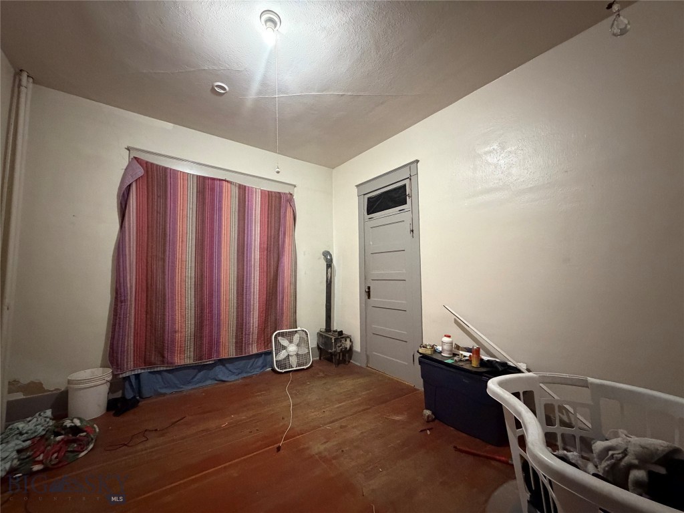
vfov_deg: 85.7
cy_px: 256
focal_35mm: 14
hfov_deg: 102.1
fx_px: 277
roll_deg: +0.2
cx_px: 342
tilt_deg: +5.0
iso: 1000
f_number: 2.2
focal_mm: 2.22
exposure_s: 1/40
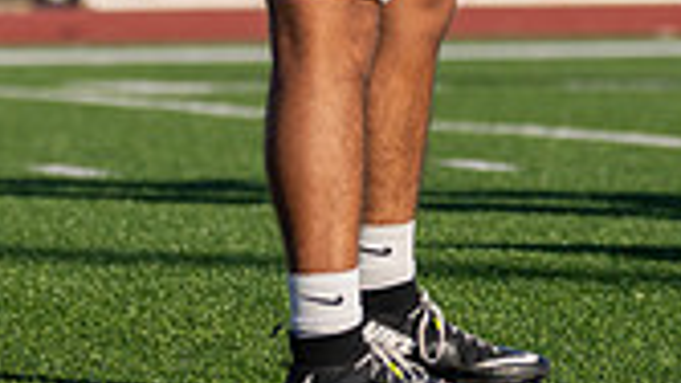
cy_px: -314
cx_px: -282
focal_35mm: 516
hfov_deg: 4.2
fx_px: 9319
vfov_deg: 2.3
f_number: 2.8
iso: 160
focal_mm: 102
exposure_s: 1/4000
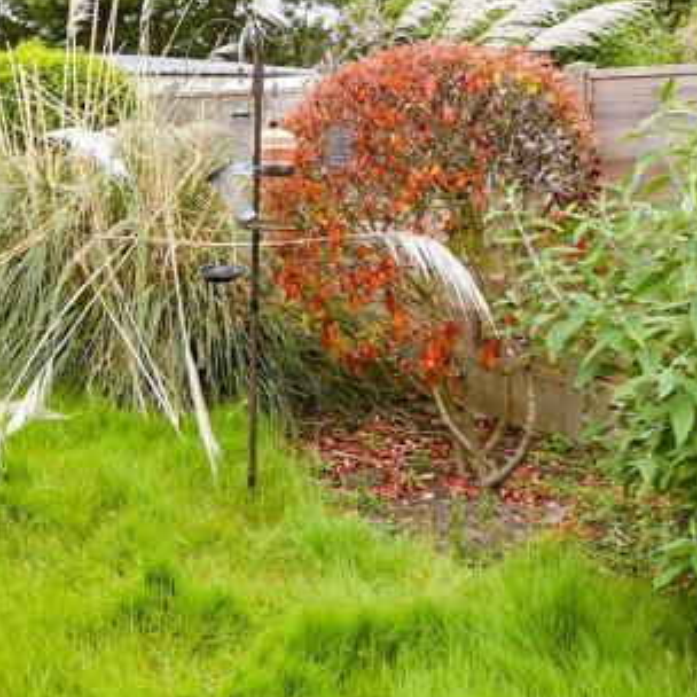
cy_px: 132
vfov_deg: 37.6
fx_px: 980
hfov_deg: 36.0
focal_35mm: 43
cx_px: 28
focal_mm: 10
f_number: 6.3
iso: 160
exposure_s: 1/200
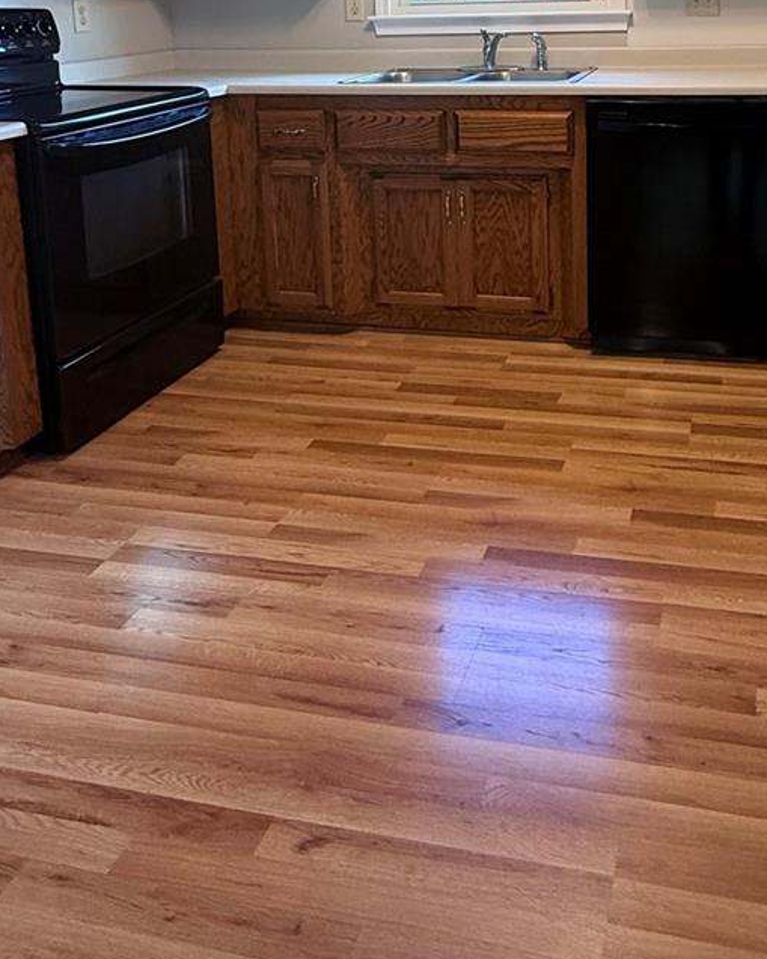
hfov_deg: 43.5
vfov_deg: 48.3
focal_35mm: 33
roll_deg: +1.1
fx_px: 936
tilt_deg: -5.8
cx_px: 550
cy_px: 89
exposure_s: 1/60
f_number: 2.2
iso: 250
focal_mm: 2.22
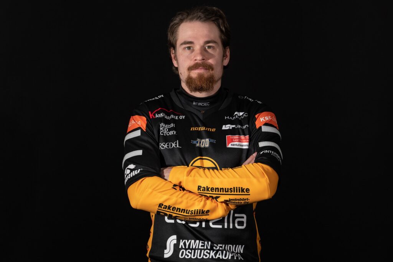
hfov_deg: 13.6
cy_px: 131
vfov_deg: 9.1
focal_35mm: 151
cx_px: 196
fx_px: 1649
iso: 125
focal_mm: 151
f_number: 9
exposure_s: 1/160
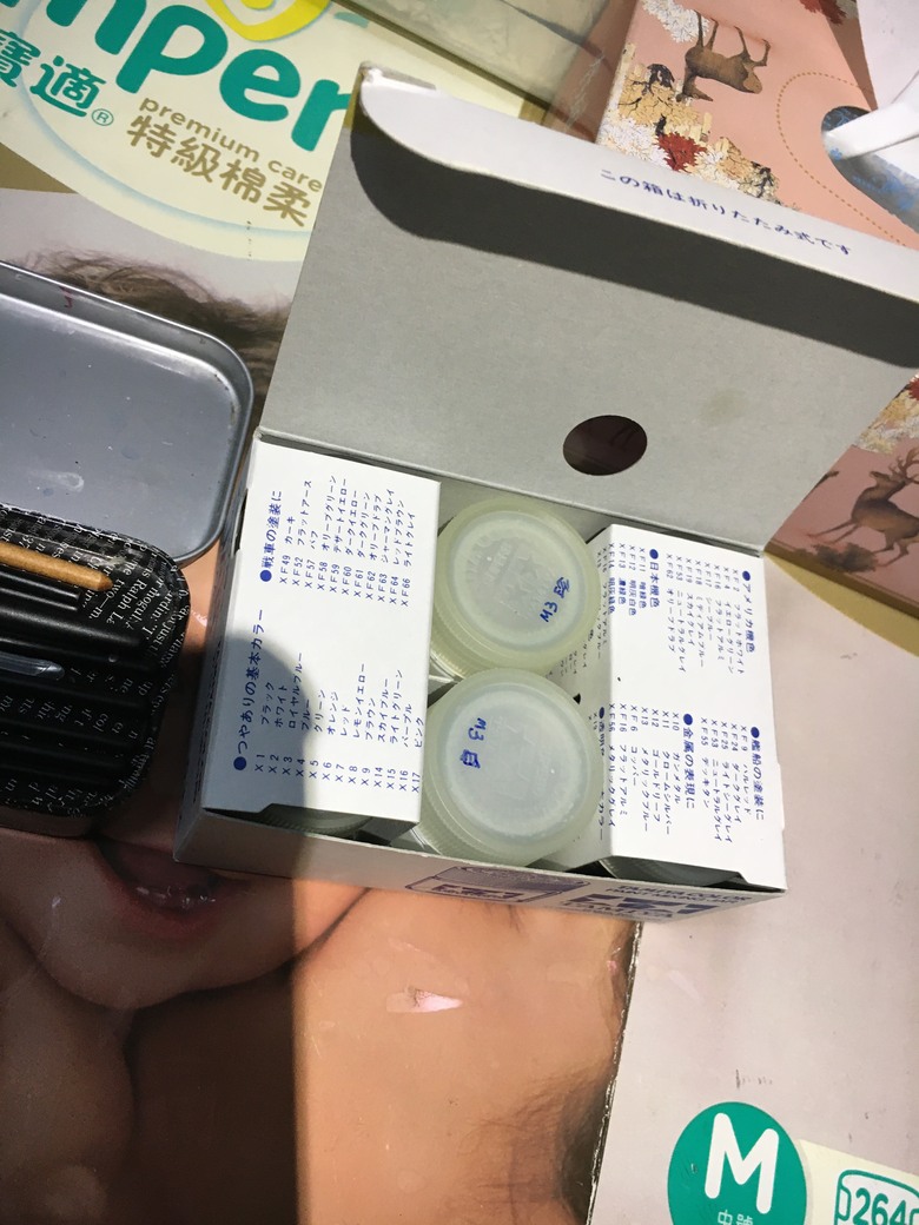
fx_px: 1027
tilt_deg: -60.9
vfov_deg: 61.7
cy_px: 612
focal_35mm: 29
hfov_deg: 48.2
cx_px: 460
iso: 40
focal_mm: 4.15
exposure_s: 1/30
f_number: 2.2
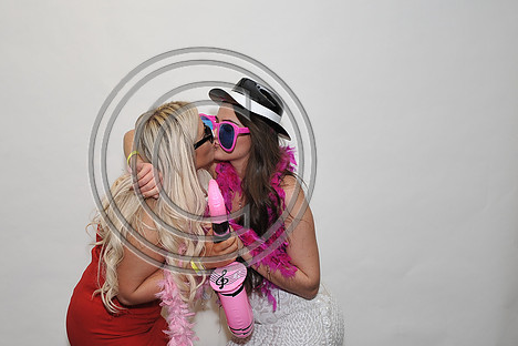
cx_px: 201
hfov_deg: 38.0
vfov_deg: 26.0
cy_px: 161
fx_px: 748
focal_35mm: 52
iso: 800
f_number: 6.3
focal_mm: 42
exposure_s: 1/60
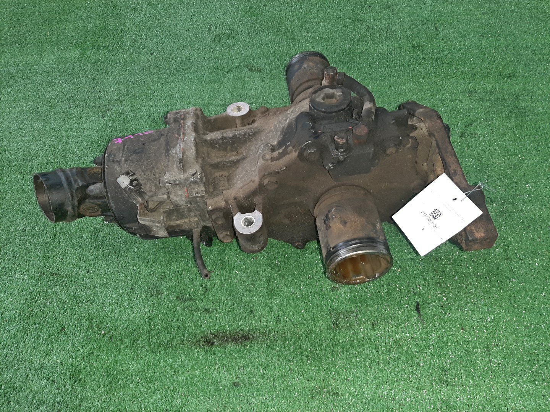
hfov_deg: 67.3
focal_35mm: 26
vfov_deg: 53.1
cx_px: 275
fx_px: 413
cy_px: 206
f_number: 1.7
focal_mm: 3.93
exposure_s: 1/50
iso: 151
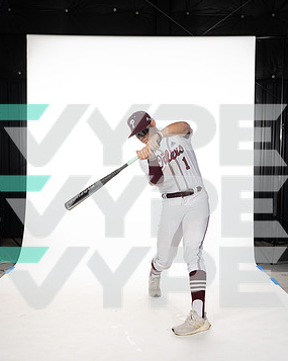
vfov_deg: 41.1
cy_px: 207
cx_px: 139
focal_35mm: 45
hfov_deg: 33.4
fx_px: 480
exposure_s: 1/250
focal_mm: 38
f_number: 6.3
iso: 400
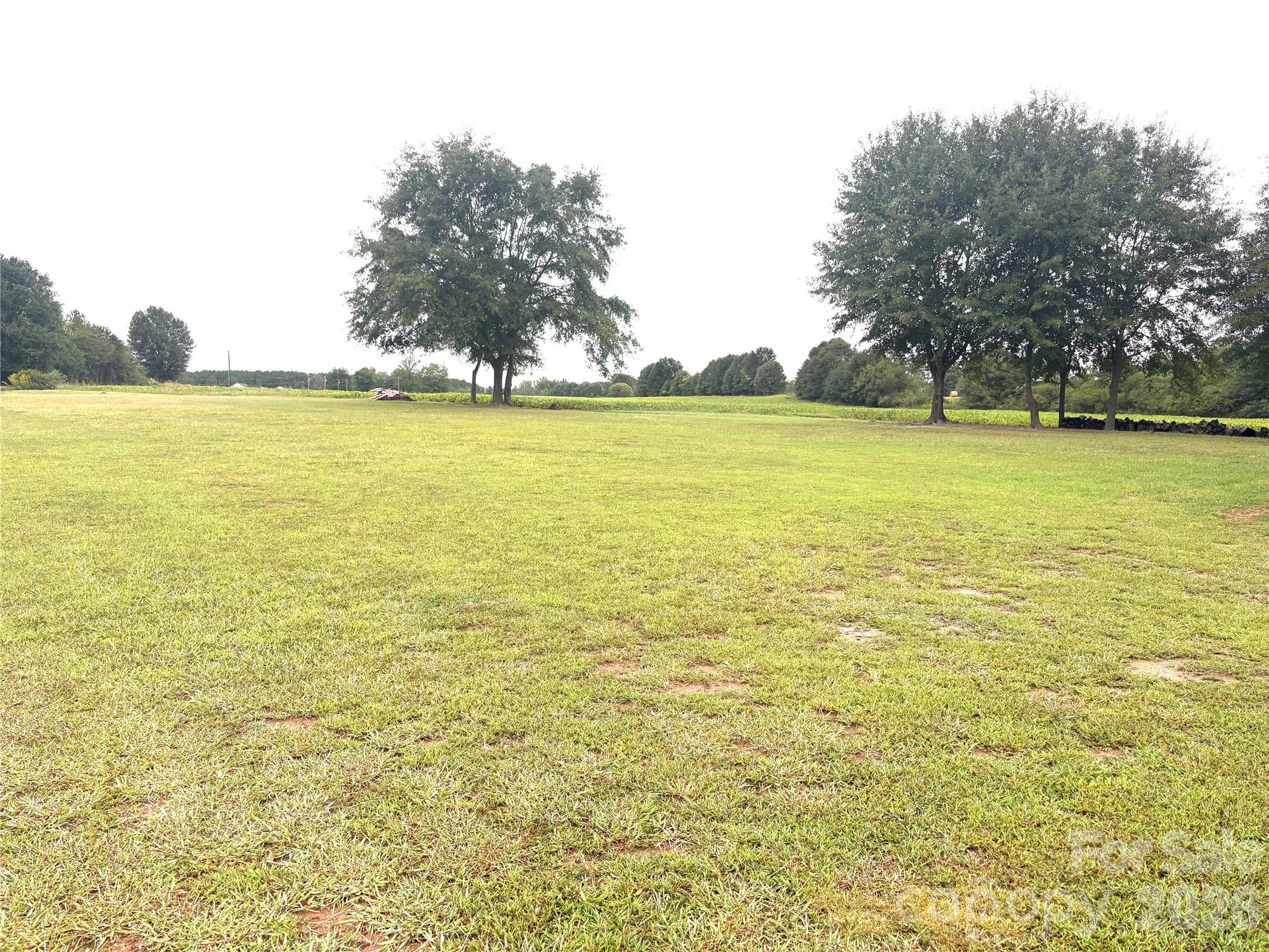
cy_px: 476
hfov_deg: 67.3
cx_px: 634
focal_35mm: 26
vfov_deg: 53.1
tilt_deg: -3.5
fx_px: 953
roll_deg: +0.7
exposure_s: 1/459
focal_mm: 5.96
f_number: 1.6
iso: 50
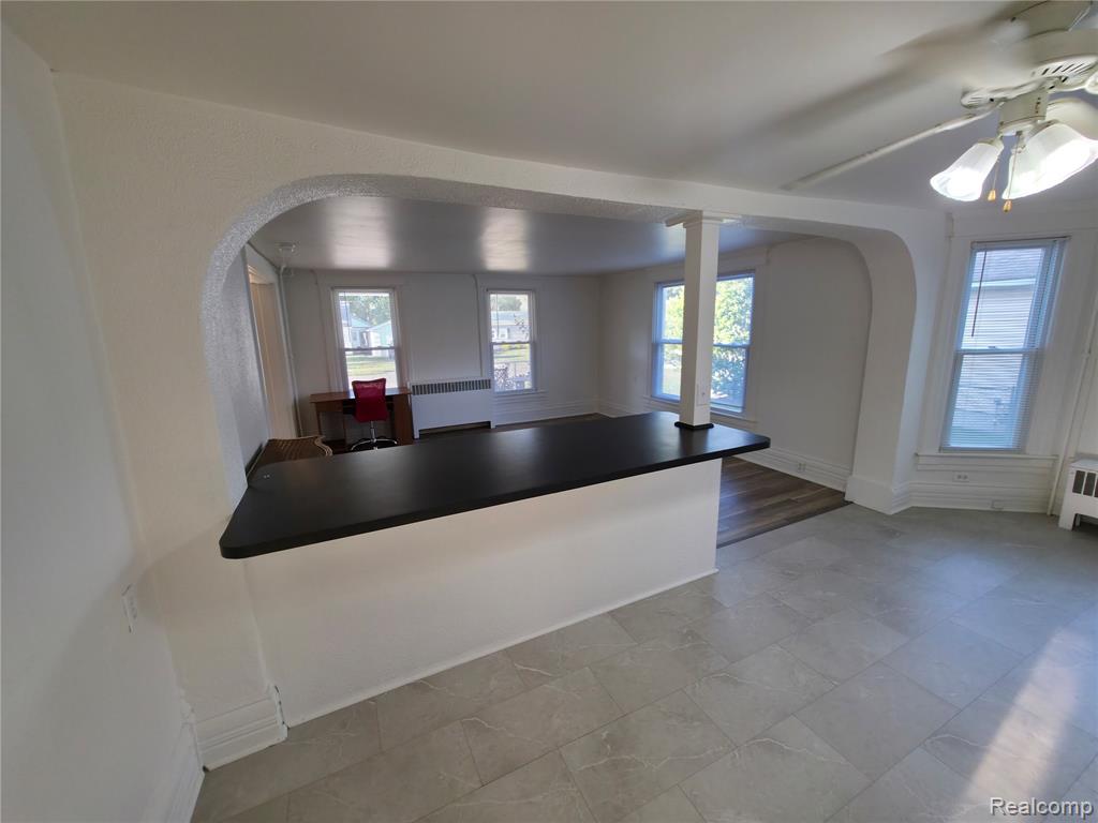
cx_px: 549
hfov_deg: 106.2
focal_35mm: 13
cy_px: 412
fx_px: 412
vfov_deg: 89.9
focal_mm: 2.2
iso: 80
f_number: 1.9
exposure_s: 1/60
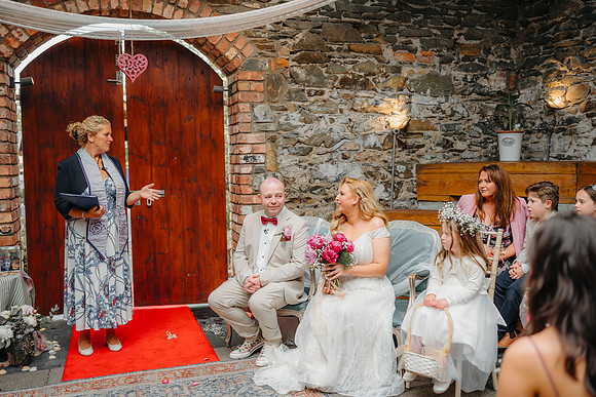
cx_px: 298
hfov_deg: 54.4
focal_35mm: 35
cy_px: 198
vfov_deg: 37.9
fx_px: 580
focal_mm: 35
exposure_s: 1/500
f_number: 2
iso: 100
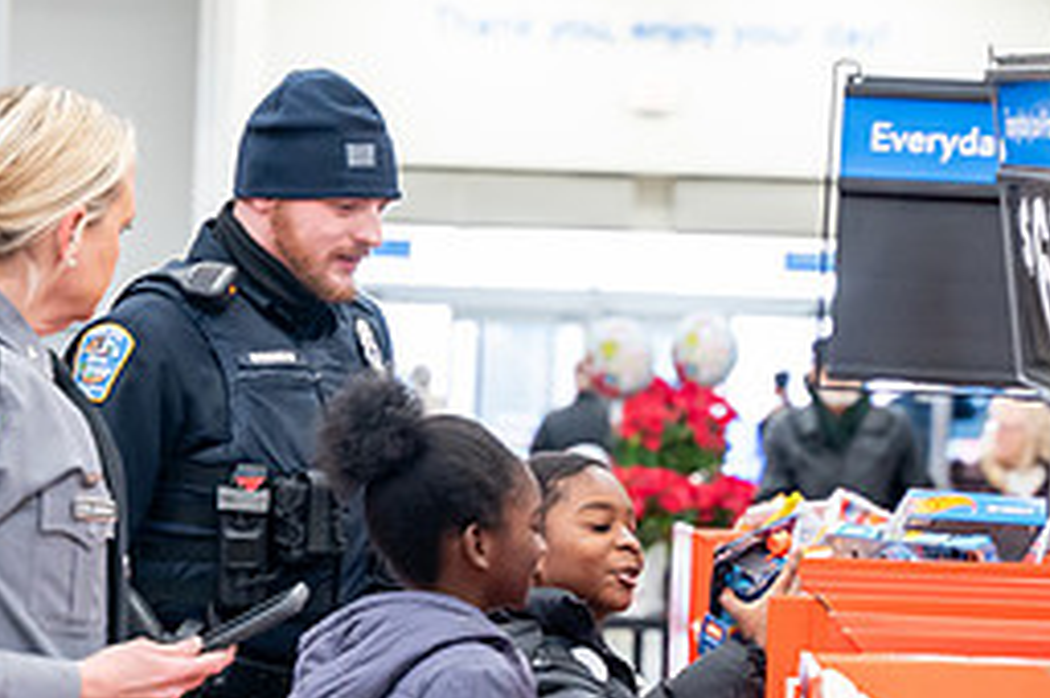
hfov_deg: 12.1
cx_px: 291
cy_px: 484
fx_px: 4952
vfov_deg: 8.0
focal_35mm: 170
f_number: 3.5
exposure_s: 1/320
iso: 3200
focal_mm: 75
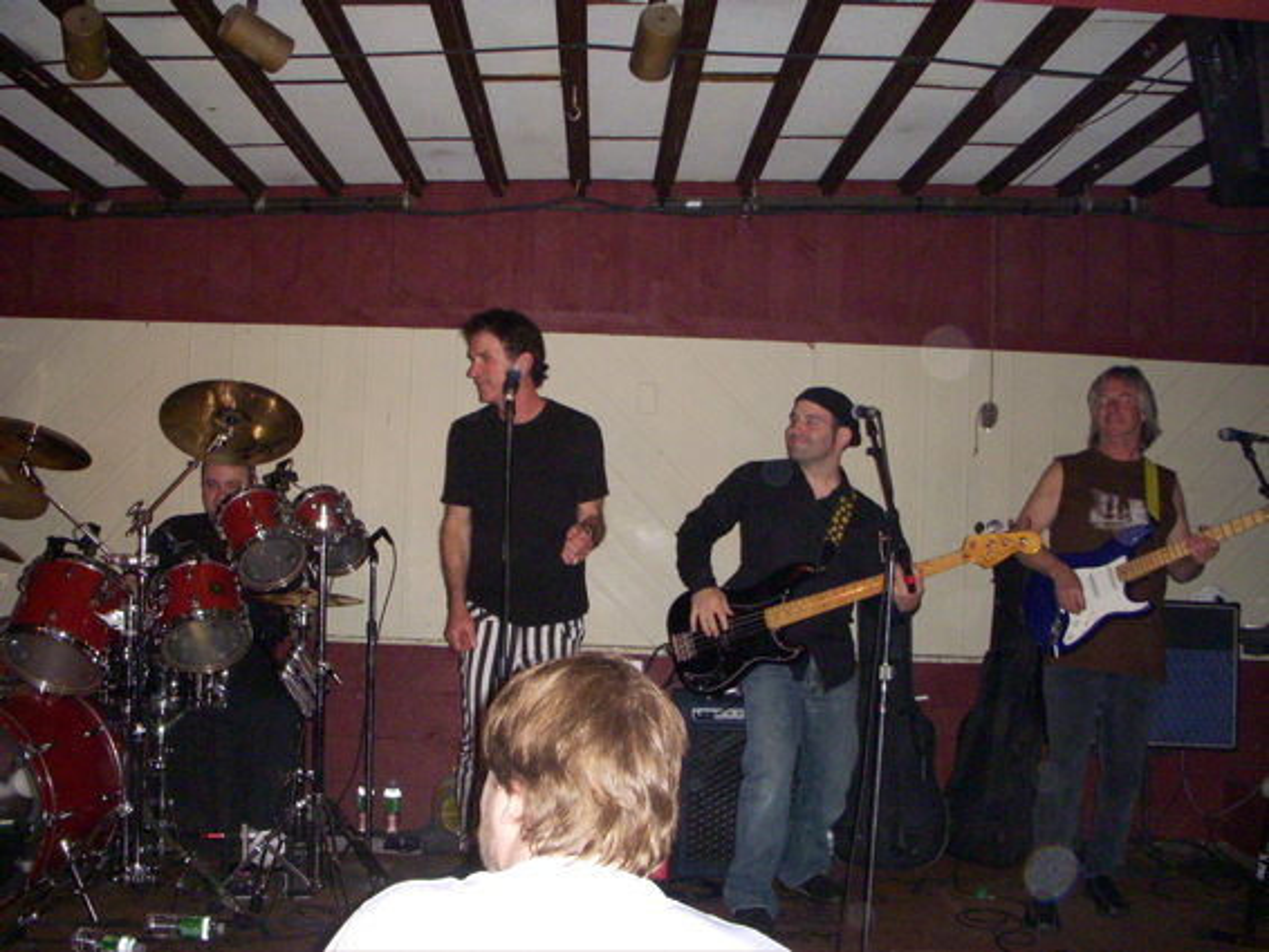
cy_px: 476
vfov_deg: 37.7
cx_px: 634
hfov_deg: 49.0
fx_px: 1394
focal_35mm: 38
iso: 640
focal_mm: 6.3
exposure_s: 1/200
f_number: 3.3
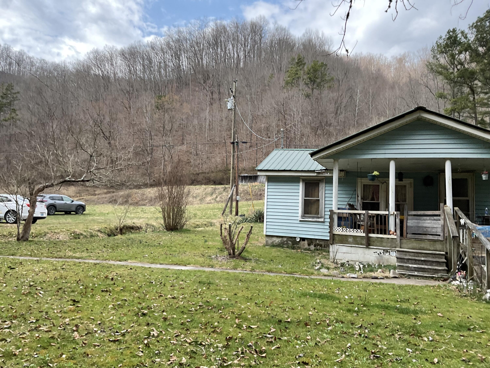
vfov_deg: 48.2
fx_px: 411
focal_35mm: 29
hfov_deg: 61.7
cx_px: 245
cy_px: 184
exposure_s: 1/409
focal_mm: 3
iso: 16
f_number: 1.8
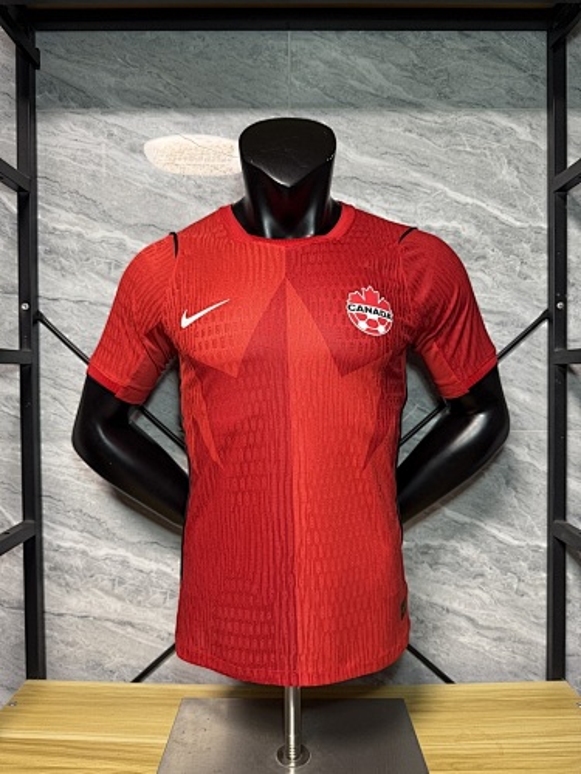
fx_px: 537
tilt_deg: -1.2
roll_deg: -0.4
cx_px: 290
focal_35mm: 24
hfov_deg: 56.8
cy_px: 387
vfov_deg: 71.6
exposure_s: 1/50
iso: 200
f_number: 1.78
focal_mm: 6.76
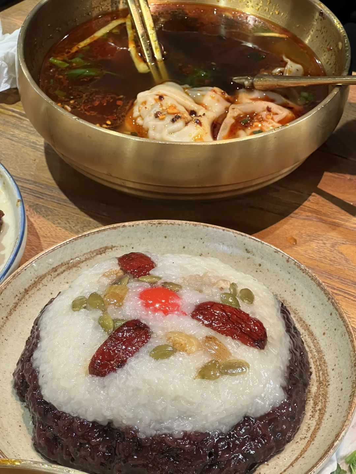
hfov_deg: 19.1
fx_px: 1056
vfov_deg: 25.3
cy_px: 237
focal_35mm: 77
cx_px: 178
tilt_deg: -41.6
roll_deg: -1.3
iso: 500
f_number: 2.8
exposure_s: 1/100
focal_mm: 9
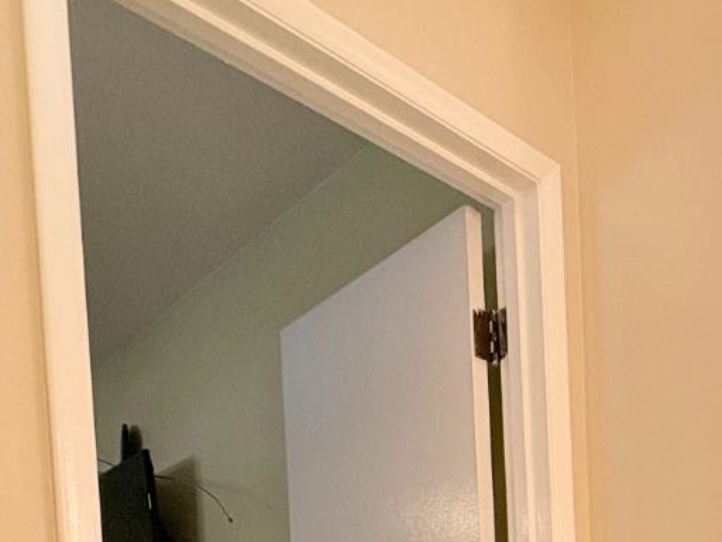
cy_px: 749
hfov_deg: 42.3
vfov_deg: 27.6
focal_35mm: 41
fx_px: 855
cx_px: 640
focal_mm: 2.22
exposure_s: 1/60
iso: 320
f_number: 2.2
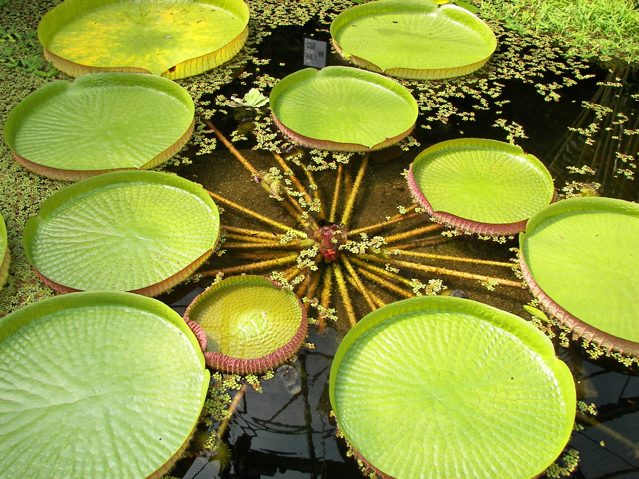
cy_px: 240
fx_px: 665
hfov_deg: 51.4
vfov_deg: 39.7
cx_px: 320
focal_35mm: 36
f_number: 2.8
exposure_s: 1/250
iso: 50
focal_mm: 6
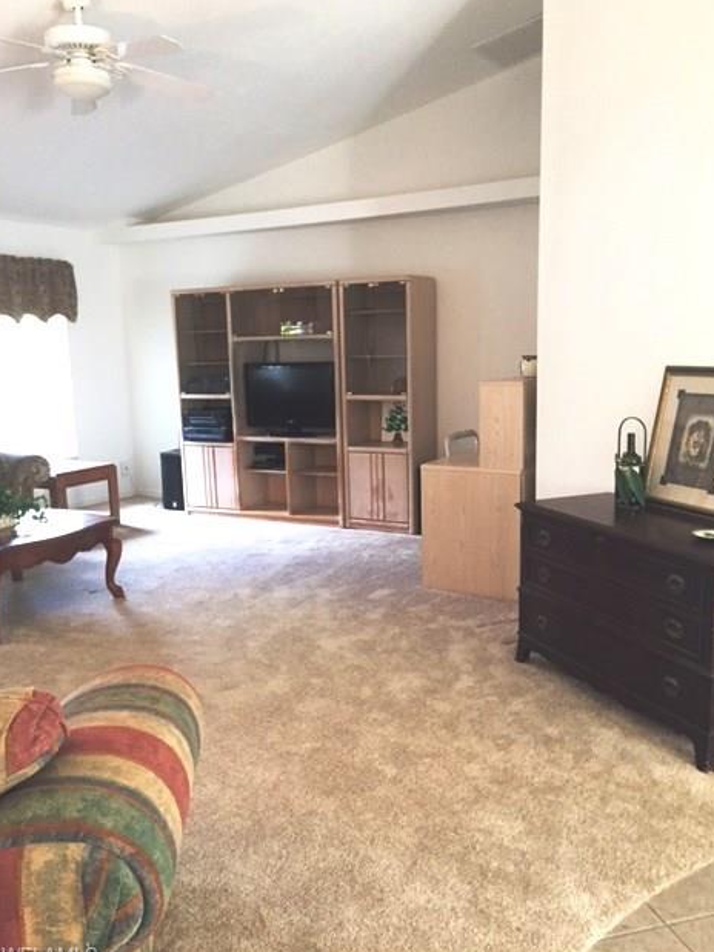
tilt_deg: -9.6
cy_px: 478
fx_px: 825
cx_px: 354
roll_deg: +2.2
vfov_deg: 60.0
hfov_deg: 46.8
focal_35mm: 30
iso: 200
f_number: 2.2
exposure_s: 1/30
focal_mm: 4.15
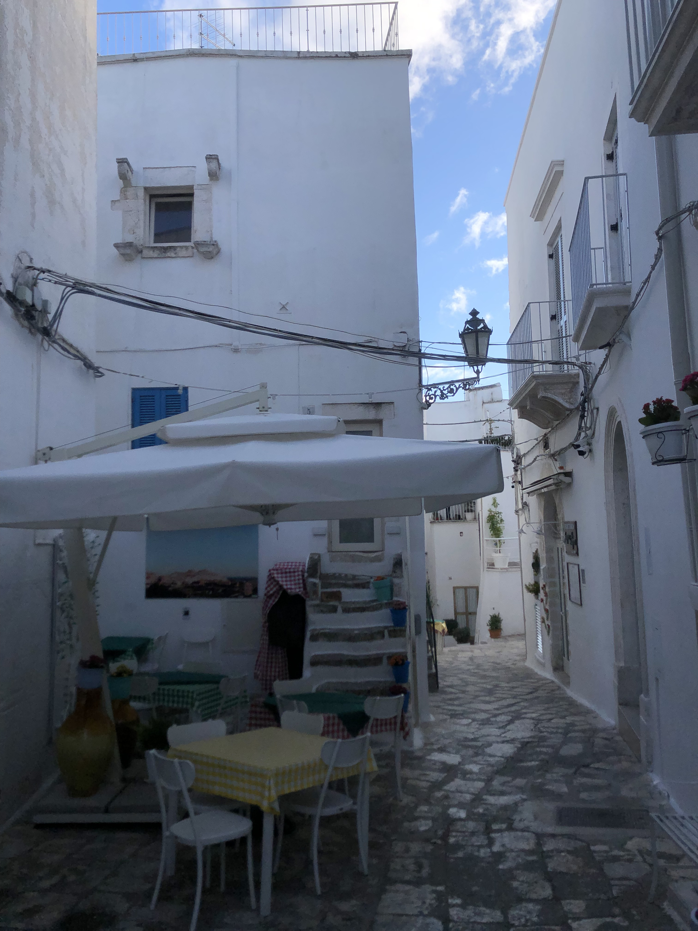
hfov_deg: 49.7
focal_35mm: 28
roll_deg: +1.7
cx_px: 349
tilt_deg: +4.1
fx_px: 753
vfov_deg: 63.4
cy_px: 466
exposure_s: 1/1869
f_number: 1.8
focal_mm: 4
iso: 20
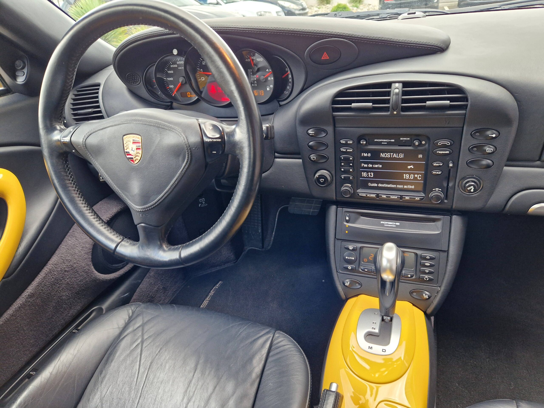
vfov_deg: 58.9
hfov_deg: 73.9
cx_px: 272
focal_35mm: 23
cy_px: 204
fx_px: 361
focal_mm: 5.4
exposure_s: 1/180
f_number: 1.8
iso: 125
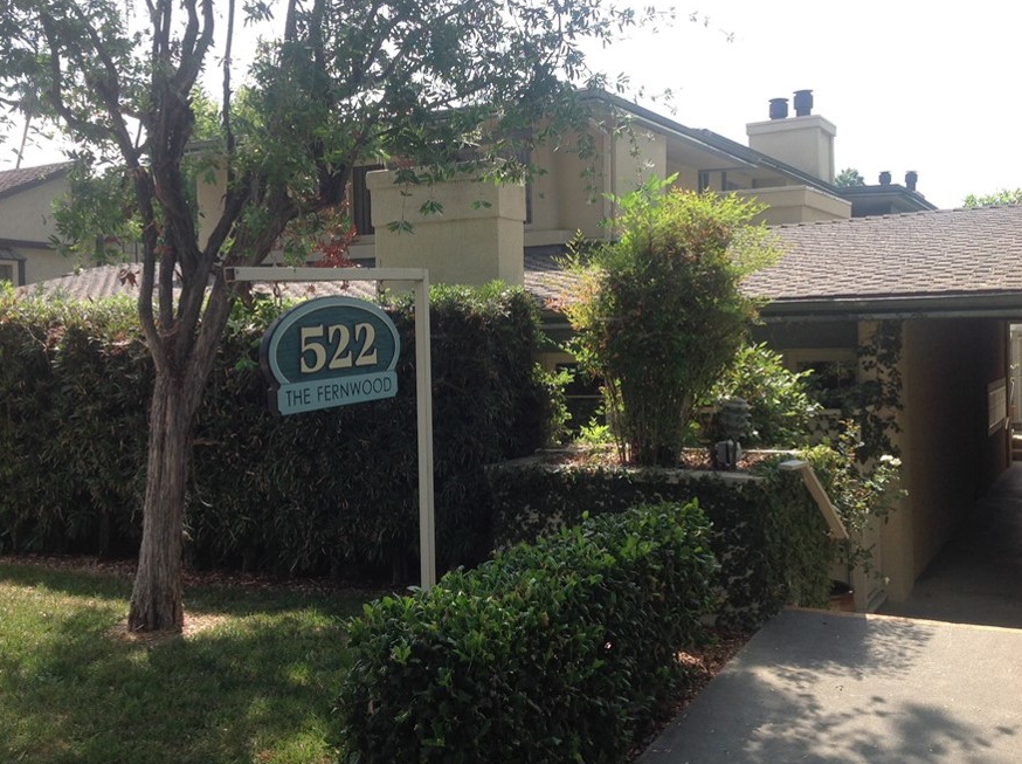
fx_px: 1209
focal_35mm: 41
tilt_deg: +1.9
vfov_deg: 35.0
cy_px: 357
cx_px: 465
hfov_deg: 45.8
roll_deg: +0.6
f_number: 2.4
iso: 50
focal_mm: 4.28
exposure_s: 1/630
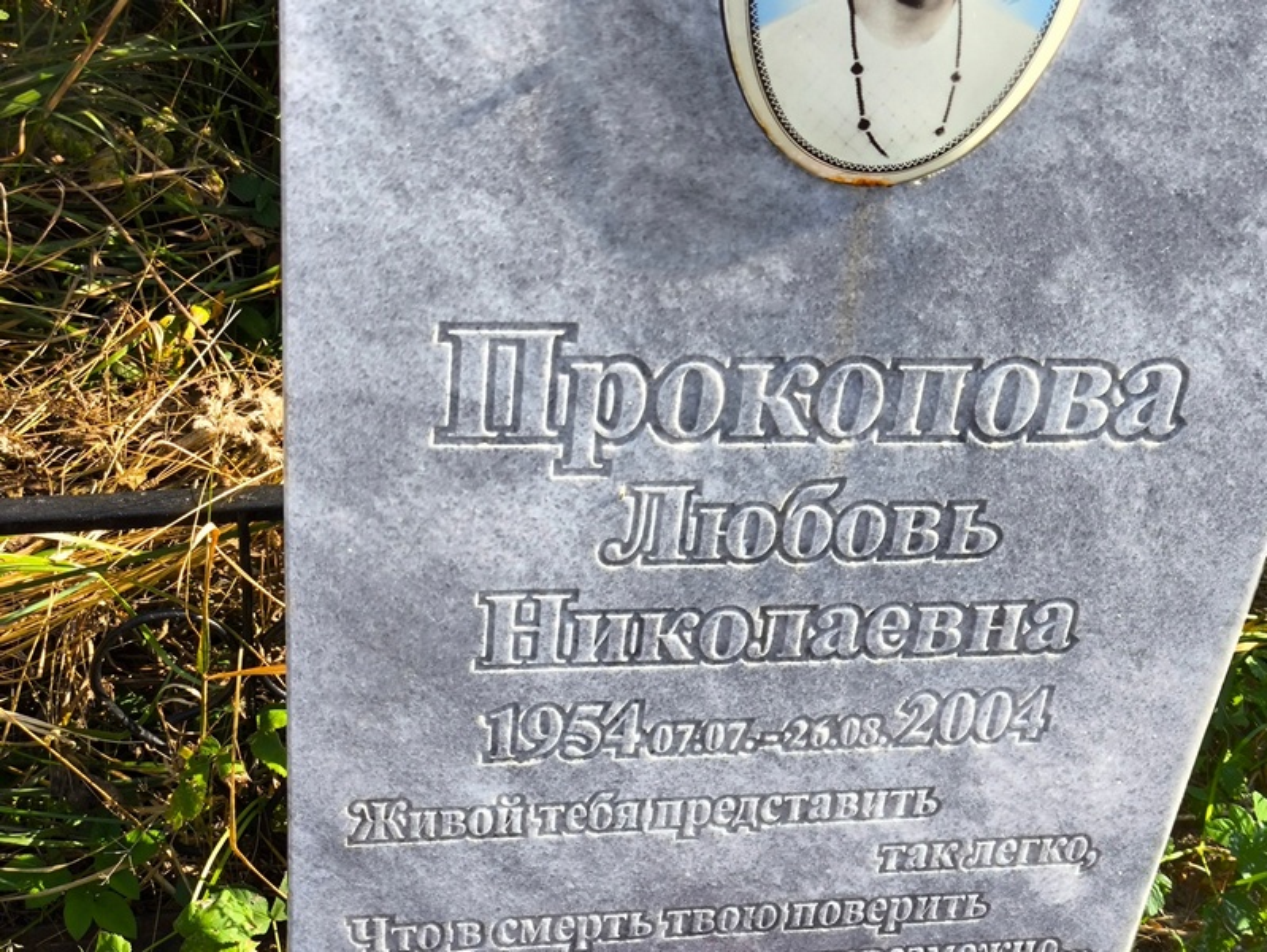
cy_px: 476
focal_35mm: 50
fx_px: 1831
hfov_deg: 38.2
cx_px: 634
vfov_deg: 29.1
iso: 50
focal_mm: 4.71
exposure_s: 1/295
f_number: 1.7
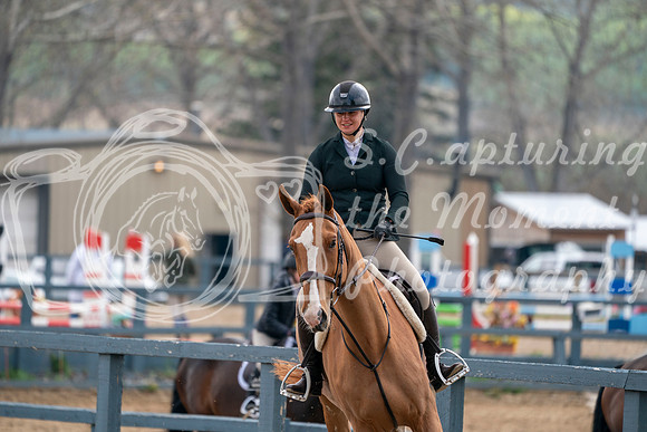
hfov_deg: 5.2
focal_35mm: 400
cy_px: 216
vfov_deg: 3.4
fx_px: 7190
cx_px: 324
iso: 250
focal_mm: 400
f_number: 5.6
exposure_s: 1/500
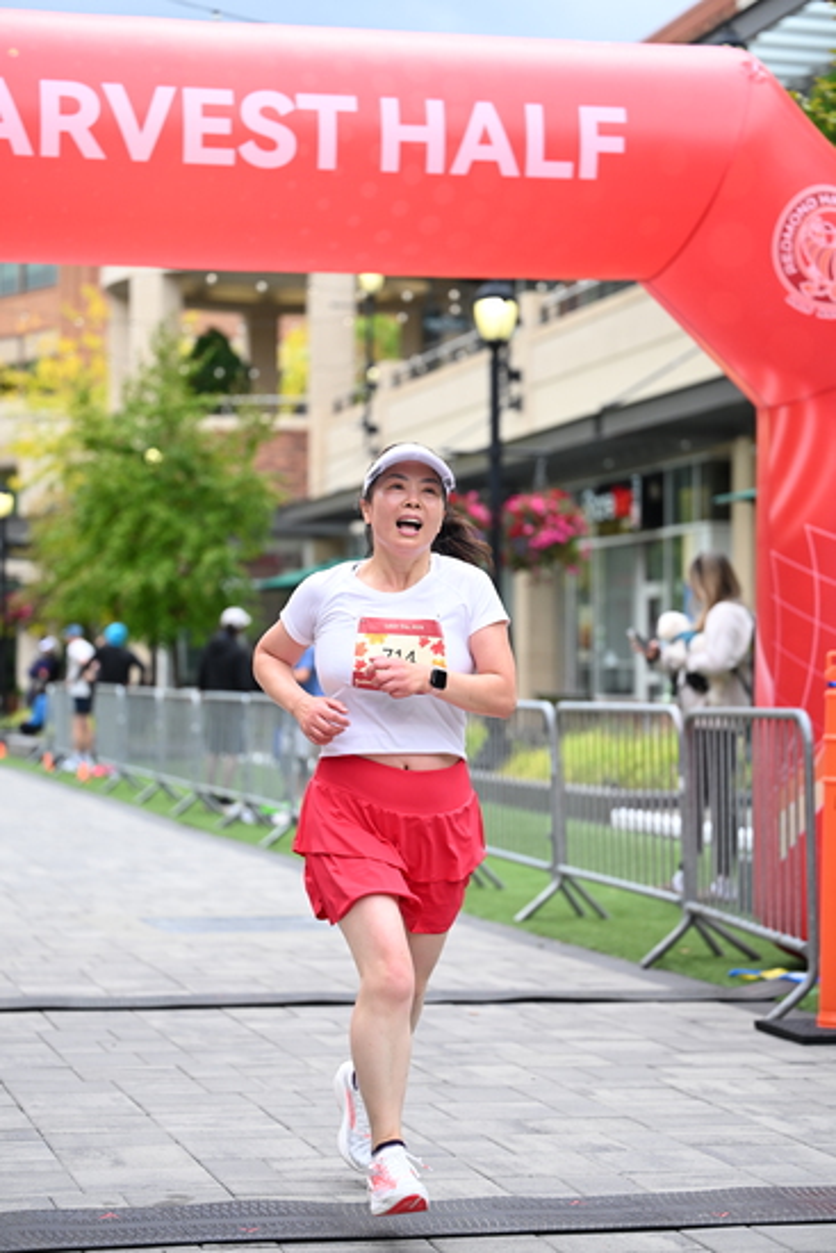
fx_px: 2785
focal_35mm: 80
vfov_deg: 25.4
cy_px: 626
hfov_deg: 17.1
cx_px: 418
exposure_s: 1/2000
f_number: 2.8
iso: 640
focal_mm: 80
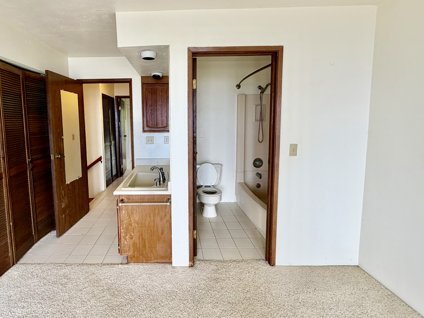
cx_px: 173
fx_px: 208
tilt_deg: -6.0
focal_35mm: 17
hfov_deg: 90.1
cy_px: 142
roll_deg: +1.8
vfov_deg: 74.5
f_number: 2.2
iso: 125
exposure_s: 1/121
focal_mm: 2.22
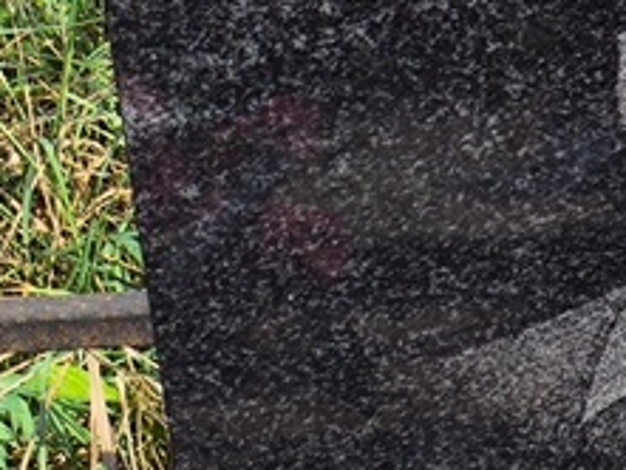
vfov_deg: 8.0
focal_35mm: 181
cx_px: 769
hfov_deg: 10.7
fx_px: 3275
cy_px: 827
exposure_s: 1/1158
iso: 50
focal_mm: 4.71
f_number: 1.7
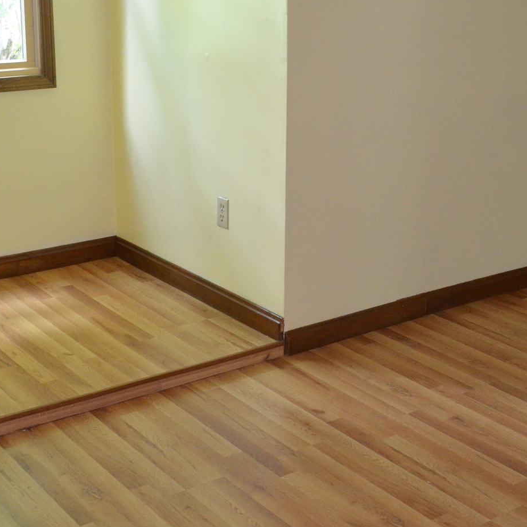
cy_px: 249
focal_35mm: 57
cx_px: 290
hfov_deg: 30.0
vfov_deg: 30.0
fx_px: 982
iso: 2000
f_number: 3.5
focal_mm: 18
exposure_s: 1/60
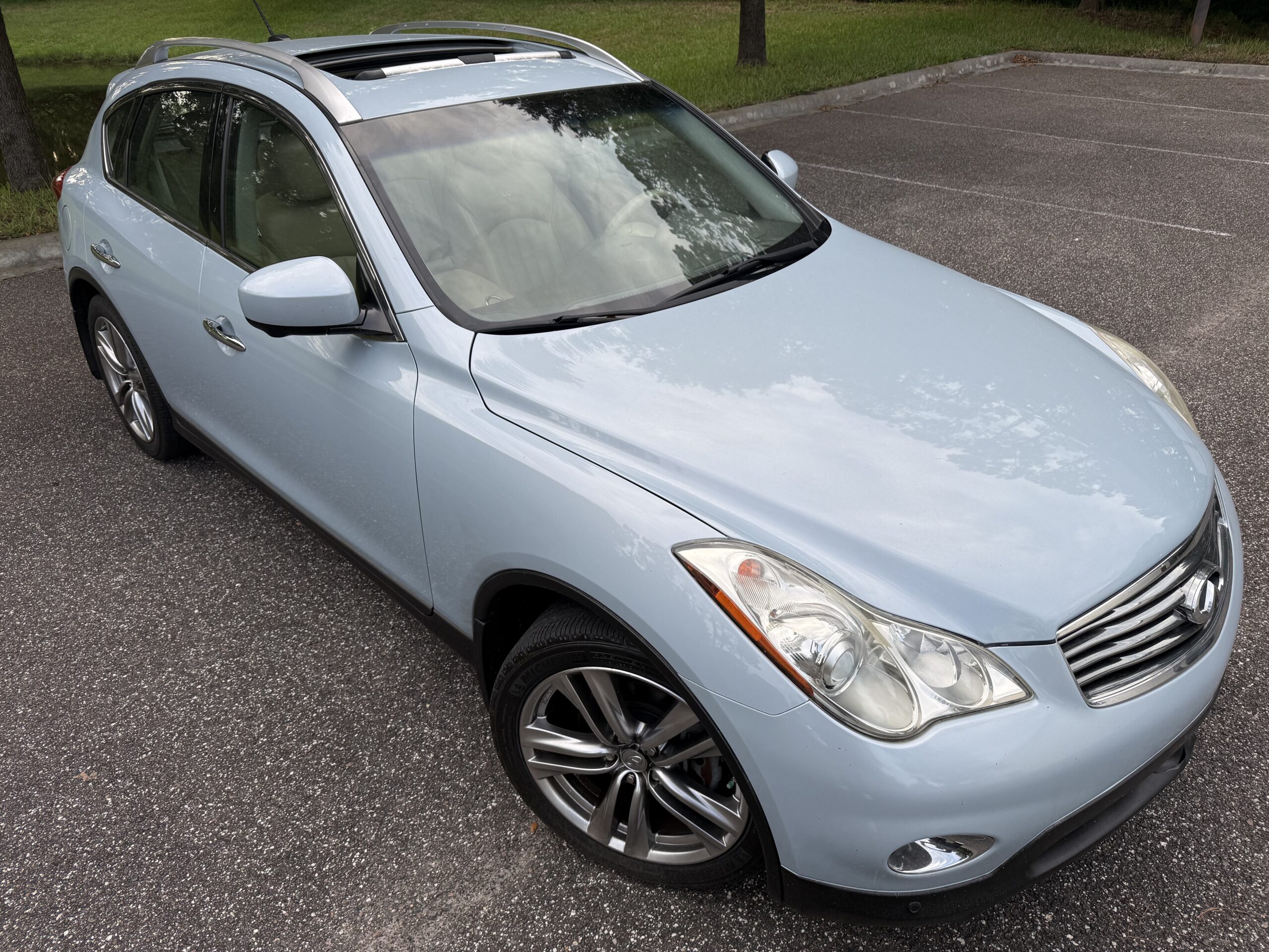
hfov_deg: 71.6
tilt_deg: -30.4
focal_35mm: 24
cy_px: 476
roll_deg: +1.3
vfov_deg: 56.8
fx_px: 880
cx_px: 634
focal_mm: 6.76
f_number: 1.78
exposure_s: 1/547
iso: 80
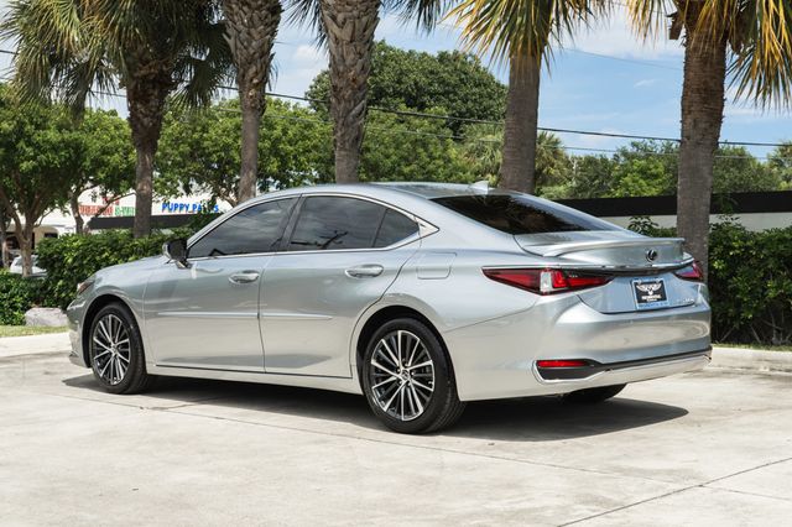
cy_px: 264
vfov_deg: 25.6
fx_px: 1159
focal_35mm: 53
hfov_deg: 37.7
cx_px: 398
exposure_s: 1/50
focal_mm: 43
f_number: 10
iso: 100
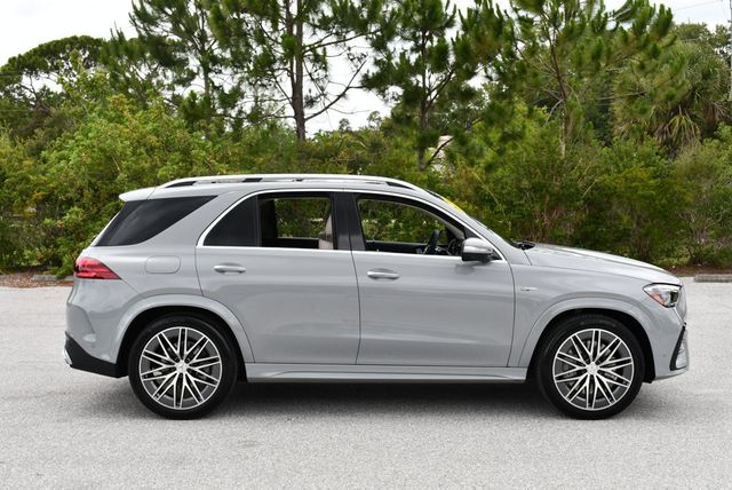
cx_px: 366
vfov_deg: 28.1
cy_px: 245
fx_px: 977
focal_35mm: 48
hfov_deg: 41.1
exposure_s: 1/250
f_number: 8
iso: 160
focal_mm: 24
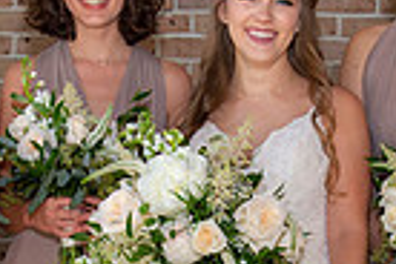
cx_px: 207
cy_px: 356
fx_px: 1199
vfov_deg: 12.2
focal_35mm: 109
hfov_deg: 18.8
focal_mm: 26
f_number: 5.6
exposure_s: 1/250
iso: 1250
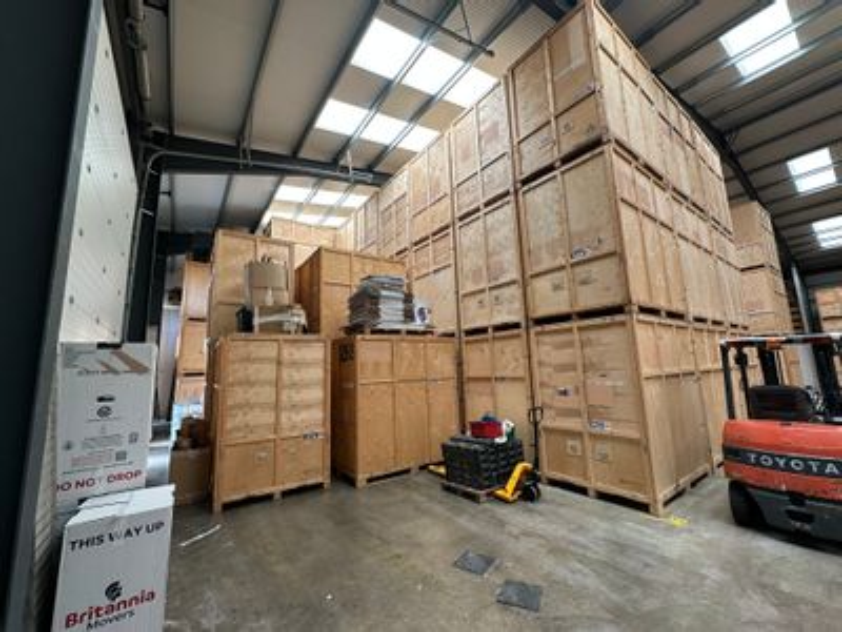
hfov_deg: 102.1
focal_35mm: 14
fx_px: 341
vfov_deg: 85.7
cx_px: 421
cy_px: 316
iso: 50
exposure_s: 1/99
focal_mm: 2.22
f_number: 2.2
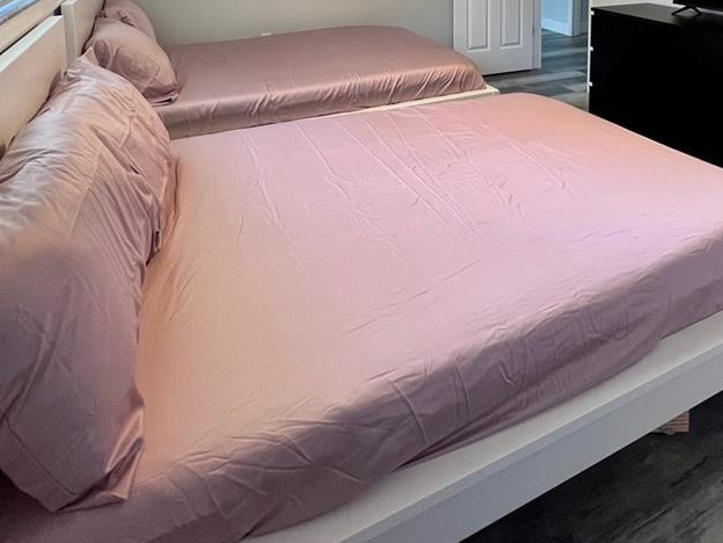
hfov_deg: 68.4
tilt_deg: -3.4
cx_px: 446
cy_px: -30
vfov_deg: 44.3
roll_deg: +0.7
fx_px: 522
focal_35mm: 25
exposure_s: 1/120
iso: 160
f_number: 1.8
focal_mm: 1.57
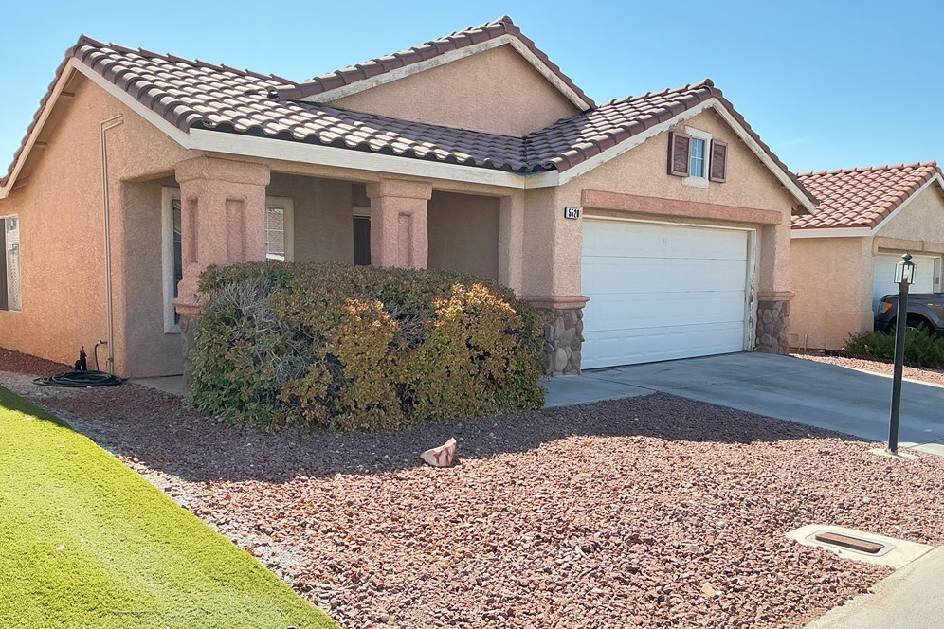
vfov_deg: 42.3
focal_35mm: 31
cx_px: 461
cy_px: 347
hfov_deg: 60.3
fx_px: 813
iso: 25
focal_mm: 3
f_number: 1.8
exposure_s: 1/545
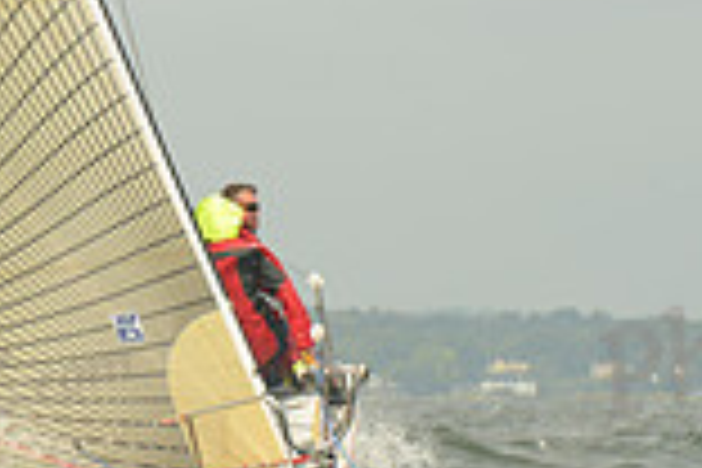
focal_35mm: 379
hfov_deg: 5.4
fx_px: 7390
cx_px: 369
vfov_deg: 3.6
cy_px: 133
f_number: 8
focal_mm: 102
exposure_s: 1/1250
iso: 320
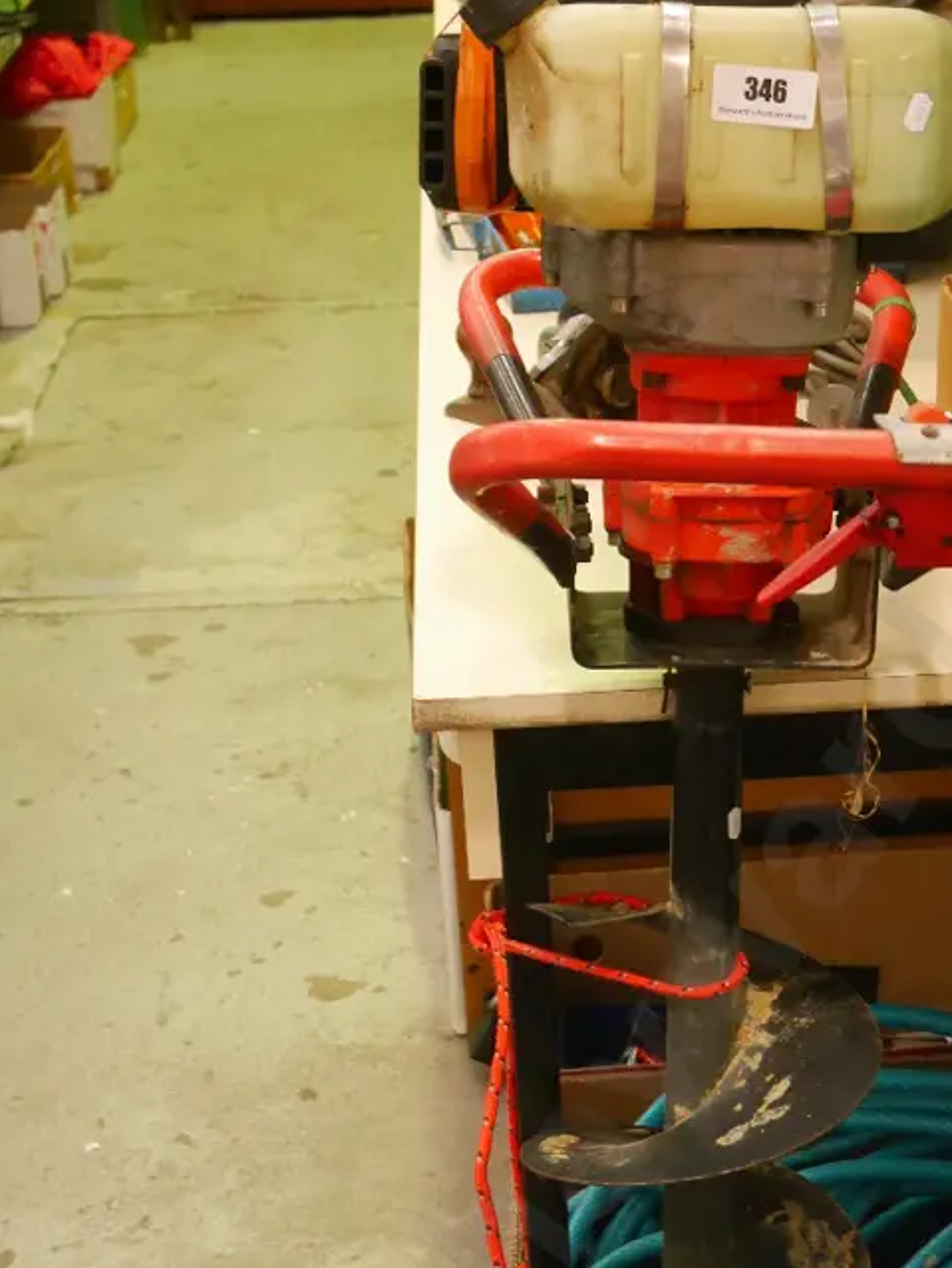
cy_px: 920
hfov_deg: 19.0
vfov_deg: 25.1
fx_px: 2822
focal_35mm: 77
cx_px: 762
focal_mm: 24
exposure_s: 1/80
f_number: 5
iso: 3200
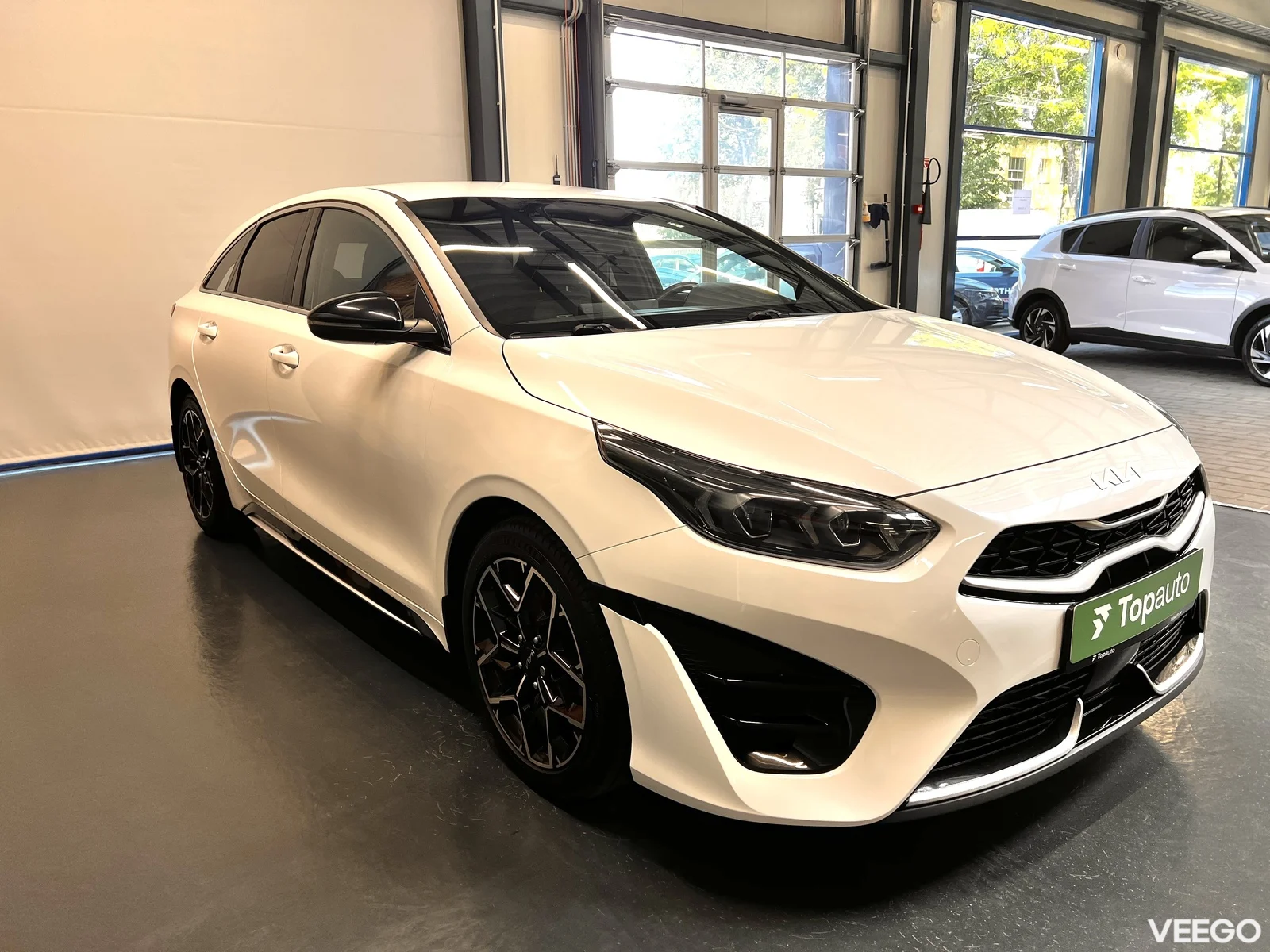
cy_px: 476
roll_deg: +1.4
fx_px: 954
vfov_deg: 53.1
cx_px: 635
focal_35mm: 26
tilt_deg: -13.2
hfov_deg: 67.3
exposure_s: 1/121
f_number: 1.5
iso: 50
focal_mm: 5.7
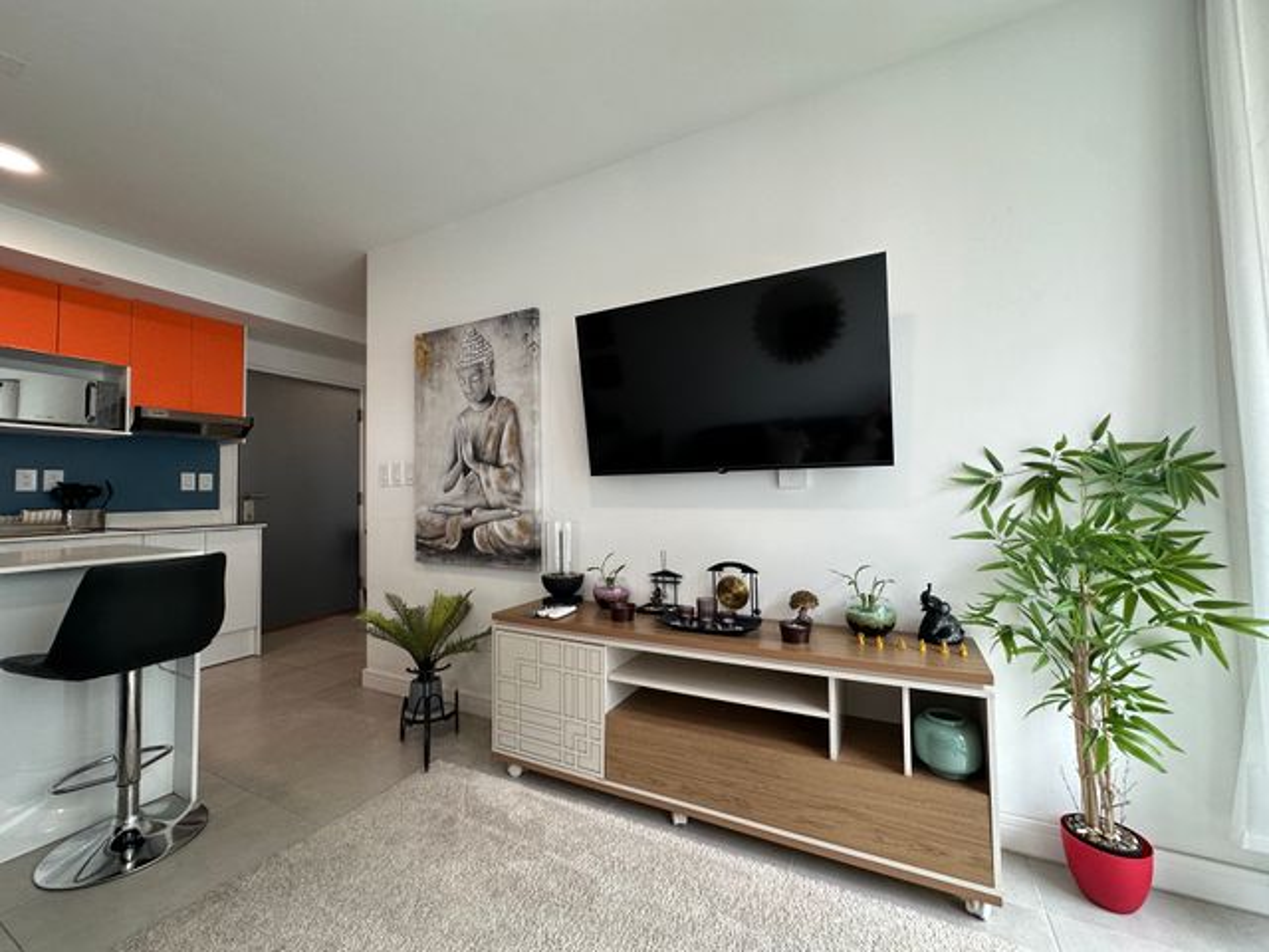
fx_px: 513
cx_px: 634
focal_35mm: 14
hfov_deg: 102.1
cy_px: 476
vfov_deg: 85.7
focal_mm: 2.22
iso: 125
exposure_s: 1/120
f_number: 2.2
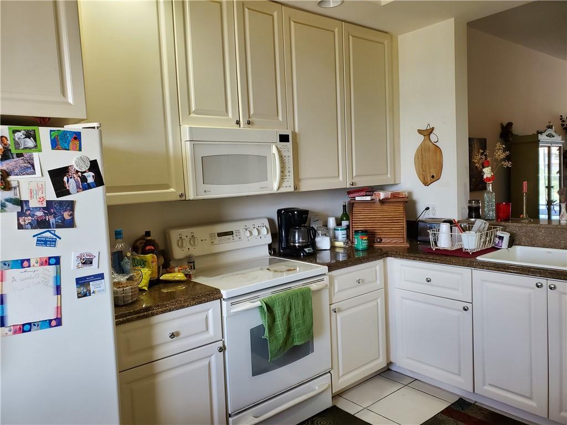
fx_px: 426
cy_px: 212
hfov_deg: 67.3
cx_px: 284
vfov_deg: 53.1
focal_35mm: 26
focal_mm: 4.3
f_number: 2.4
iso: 200
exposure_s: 1/59
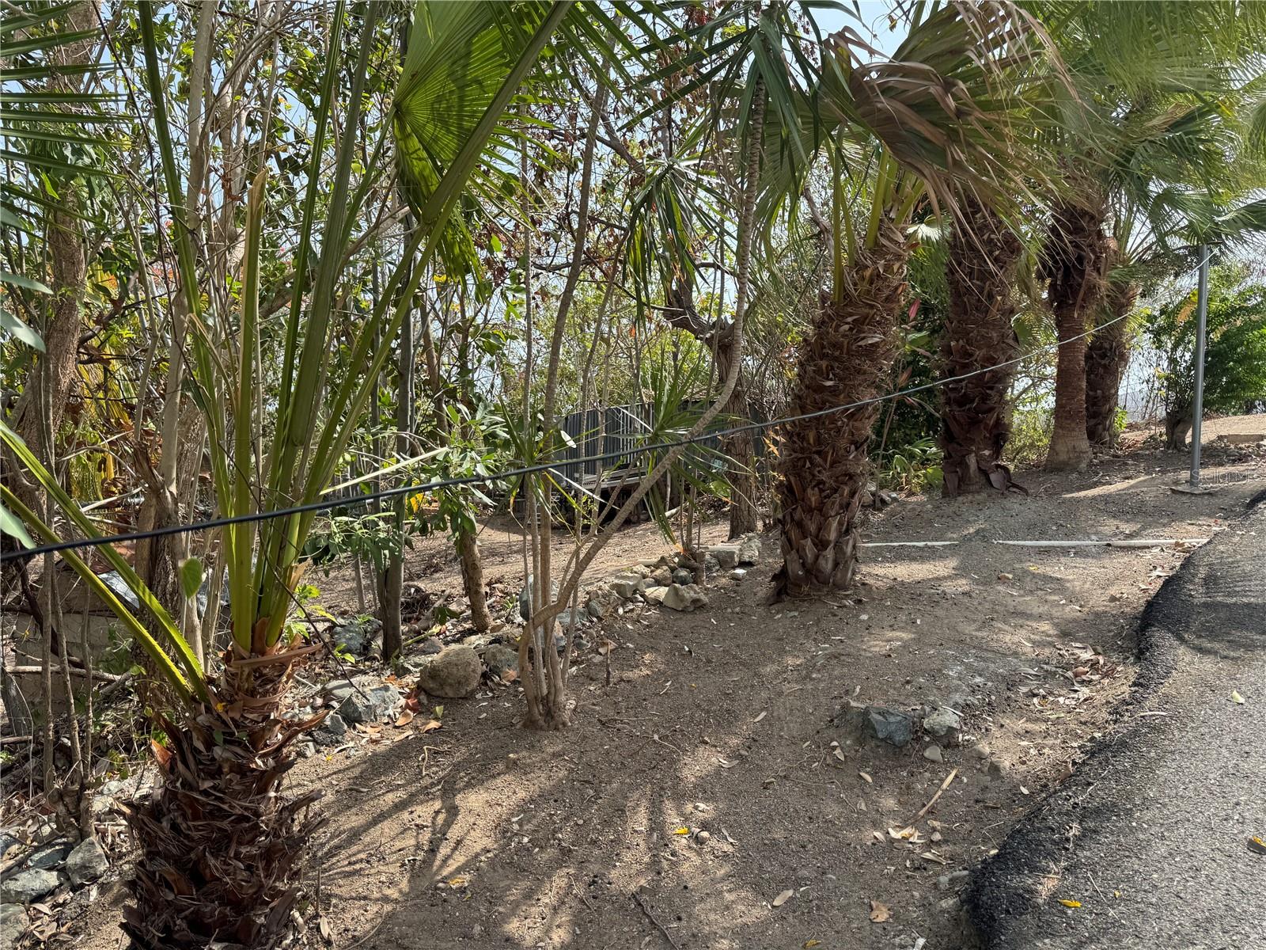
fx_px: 878
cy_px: 475
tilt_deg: -3.6
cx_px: 633
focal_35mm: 24
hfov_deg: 71.6
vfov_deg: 56.8
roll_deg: -0.6
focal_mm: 6.76
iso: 80
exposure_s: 1/1637
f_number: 1.78
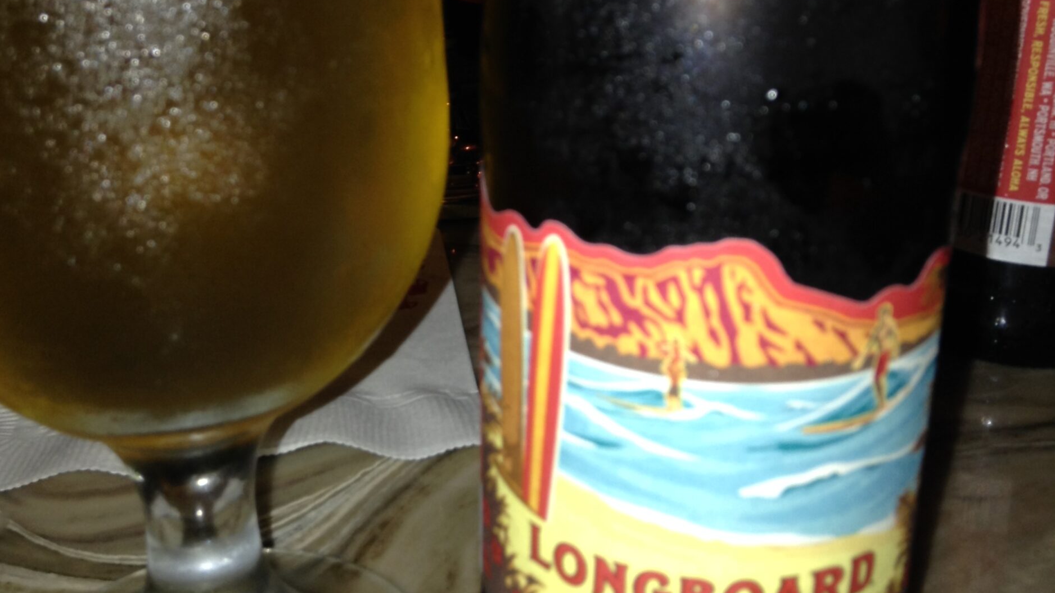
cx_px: 528
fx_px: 1371
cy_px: 171
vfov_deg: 24.2
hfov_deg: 42.1
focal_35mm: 49
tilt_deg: -20.8
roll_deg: -1.6
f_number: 2.4
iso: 25
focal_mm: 3.3
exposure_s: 1/33
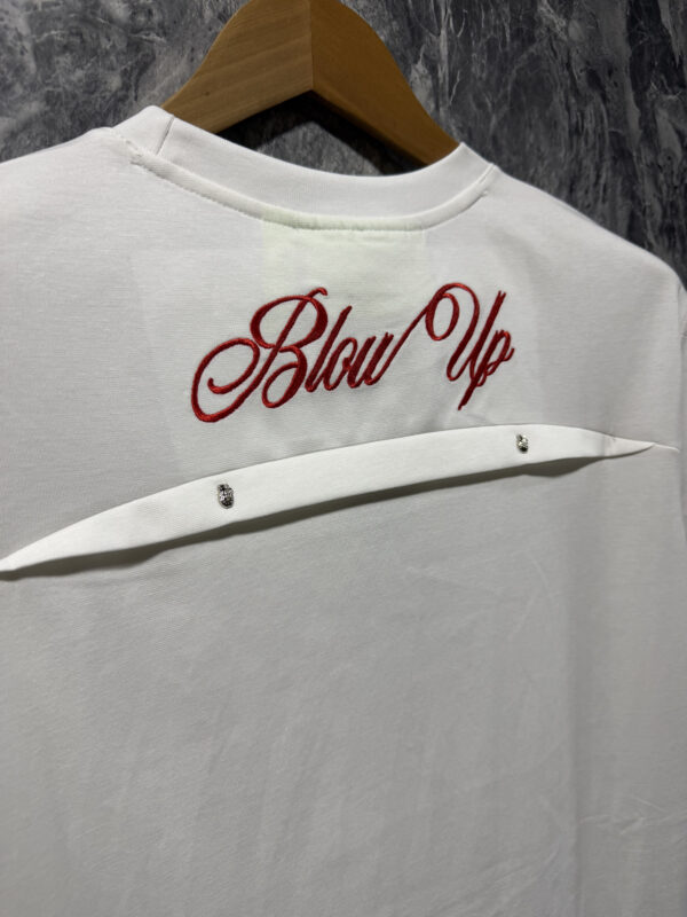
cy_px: 458
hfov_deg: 56.8
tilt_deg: -8.3
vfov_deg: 71.6
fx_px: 635
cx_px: 344
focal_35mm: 24
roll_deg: +4.5
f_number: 1.78
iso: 125
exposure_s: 1/60
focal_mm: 6.76
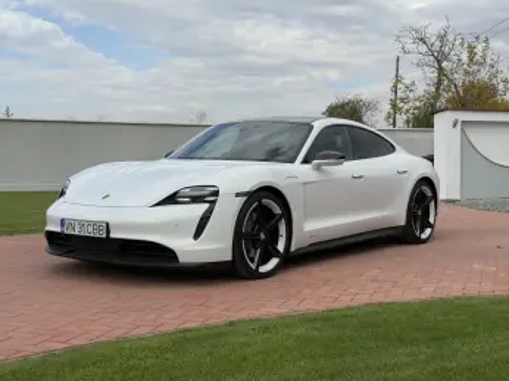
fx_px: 735
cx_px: 254
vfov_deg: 29.1
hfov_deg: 38.2
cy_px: 190
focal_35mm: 50
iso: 64
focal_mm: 6.76
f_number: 1.78
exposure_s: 1/4878
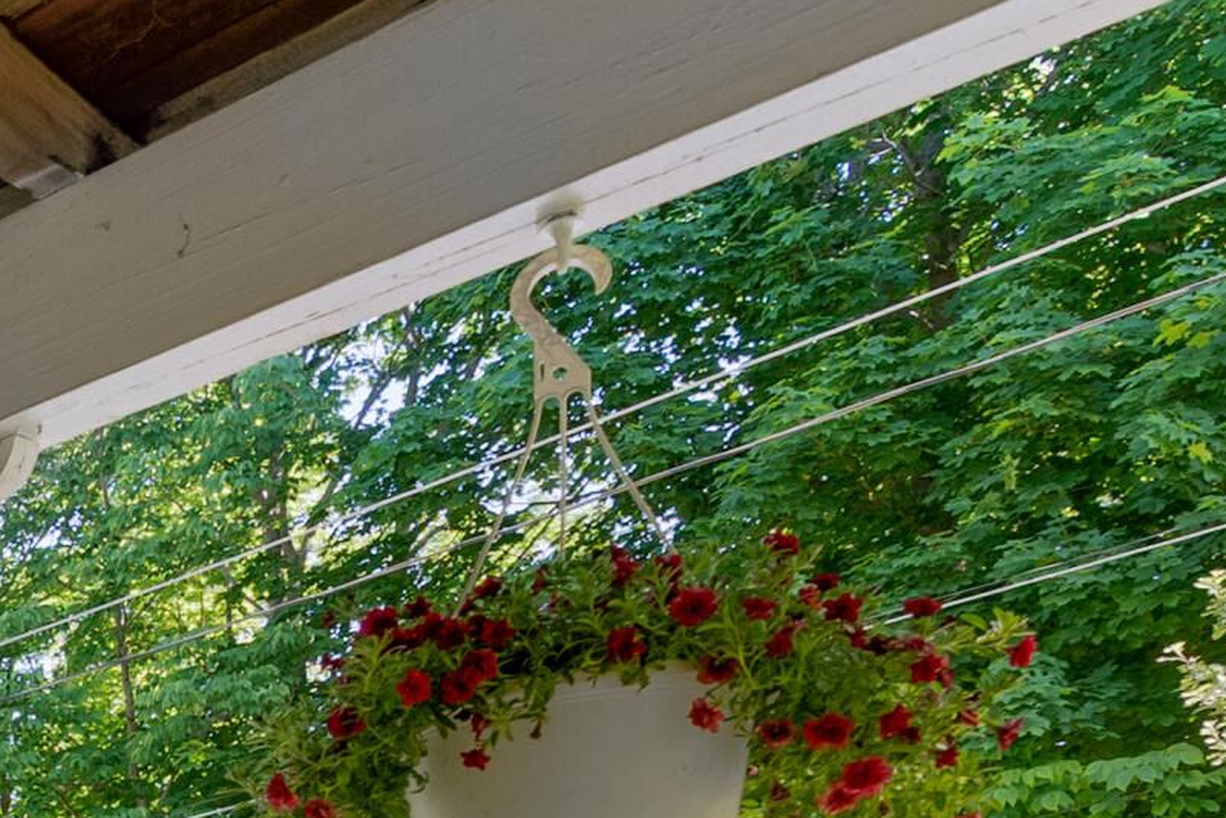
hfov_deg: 22.0
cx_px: -939
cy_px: 1353
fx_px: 2044
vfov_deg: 18.8
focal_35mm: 60
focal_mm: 16
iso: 320
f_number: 7.1
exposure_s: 1/100
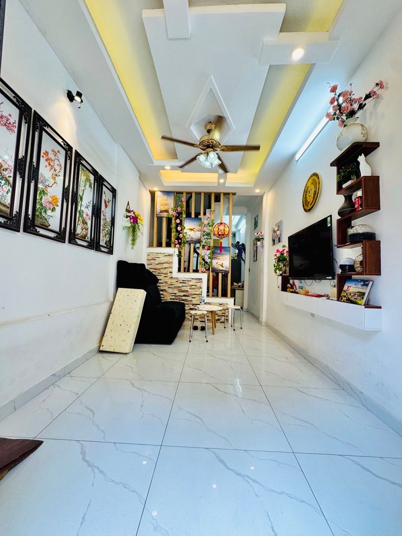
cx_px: 201
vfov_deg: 102.1
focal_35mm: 14
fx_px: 217
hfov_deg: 85.7
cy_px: 268
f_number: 2.2
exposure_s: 1/100
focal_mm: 2.22
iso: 64
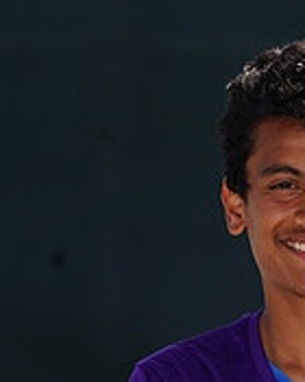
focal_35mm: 1243
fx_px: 14025
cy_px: 535
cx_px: 265
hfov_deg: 1.2
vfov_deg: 1.6
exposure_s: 1/250
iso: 100
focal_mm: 400
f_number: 9
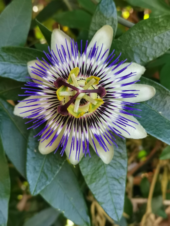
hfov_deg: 27.0
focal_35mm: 54
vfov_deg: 35.5
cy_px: 113
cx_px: 85
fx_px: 354
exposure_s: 1/100
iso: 125
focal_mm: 5.58
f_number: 4
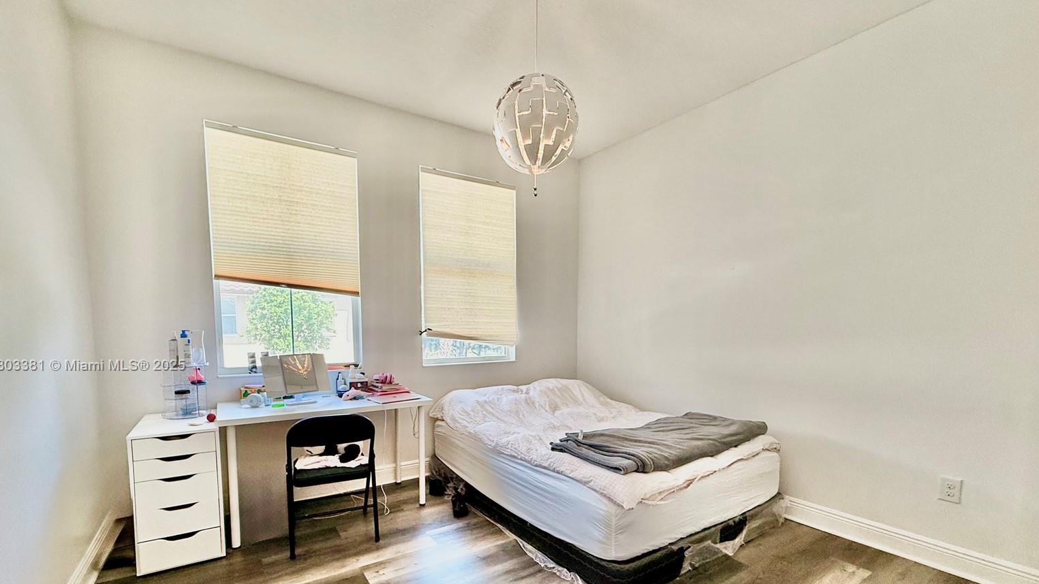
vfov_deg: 66.1
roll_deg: -0.6
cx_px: 512
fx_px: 441
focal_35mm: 16
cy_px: 366
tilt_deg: -5.6
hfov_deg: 99.4
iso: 160
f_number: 2.2
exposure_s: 1/120
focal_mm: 2.22
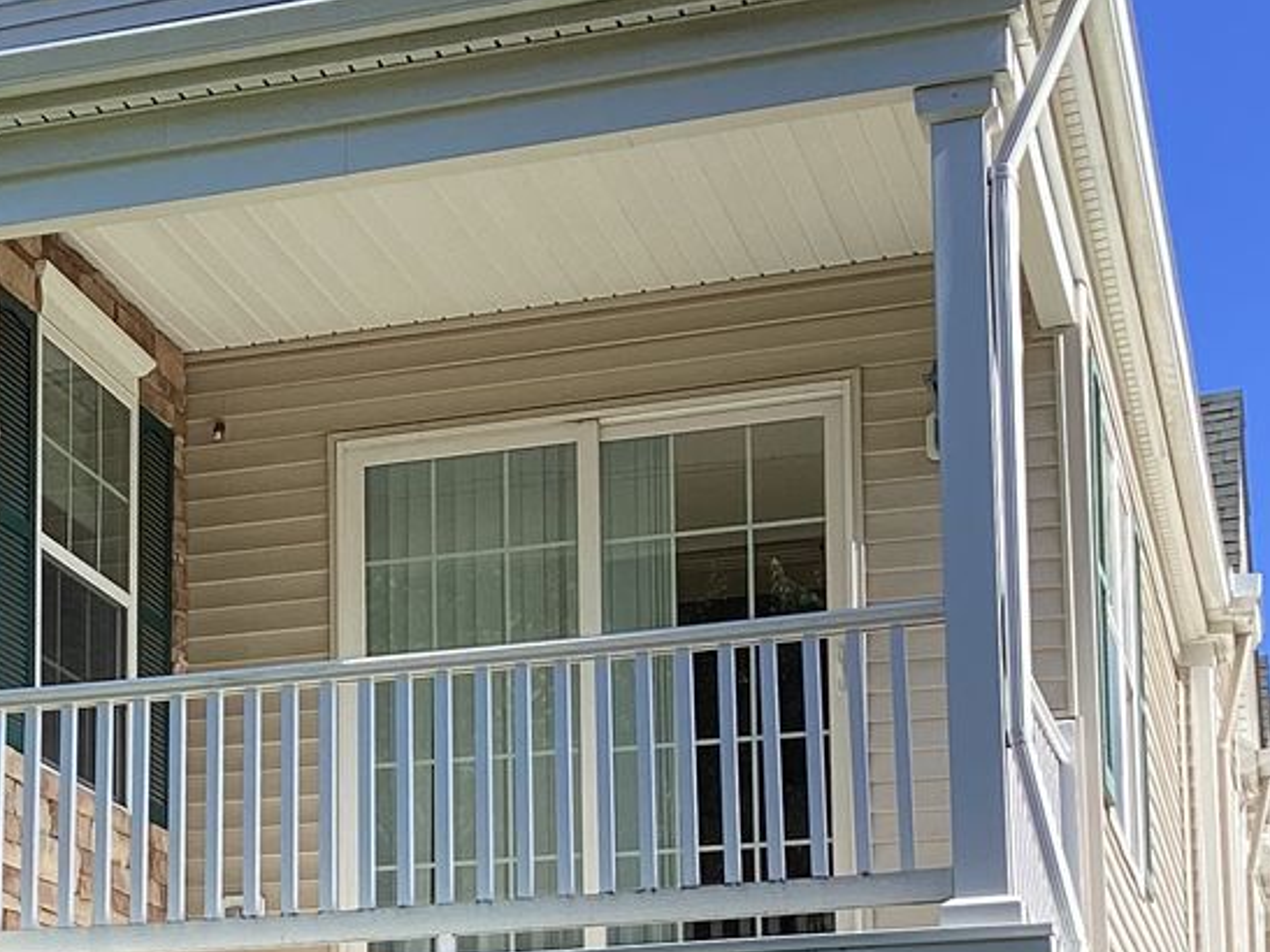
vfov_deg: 16.9
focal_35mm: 85
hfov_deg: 22.5
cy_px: 986
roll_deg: +0.1
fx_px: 3118
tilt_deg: +7.3
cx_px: 165
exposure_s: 1/509
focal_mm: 3.3
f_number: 2.4
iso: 25
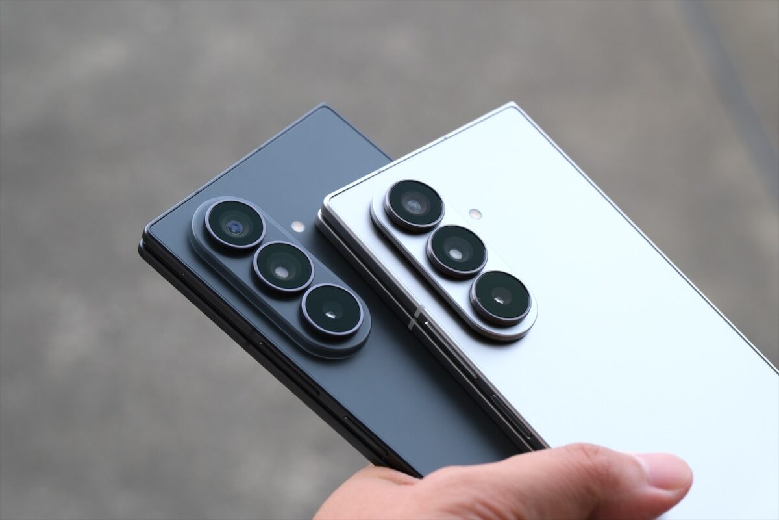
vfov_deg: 16.5
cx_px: 390
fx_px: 1796
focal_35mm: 83
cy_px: 260
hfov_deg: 24.5
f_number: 6.4
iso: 400
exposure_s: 1/125
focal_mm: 55
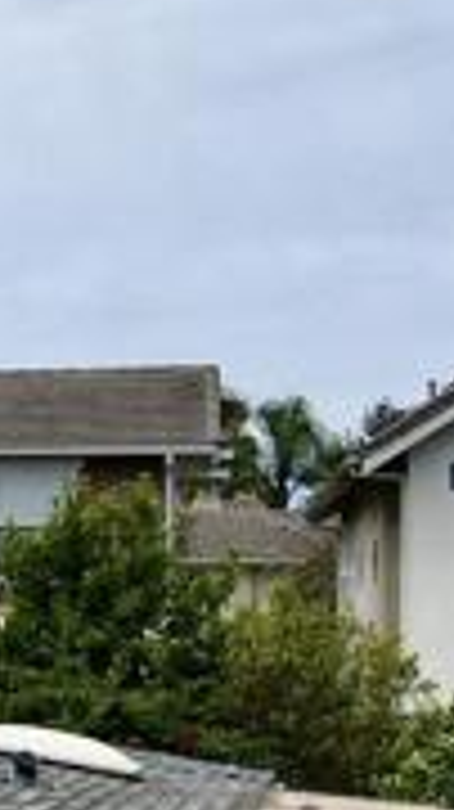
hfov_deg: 7.1
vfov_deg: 14.4
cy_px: 648
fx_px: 3195
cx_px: -1025
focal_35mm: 149
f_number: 2.8
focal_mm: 4.5
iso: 100
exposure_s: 1/1250
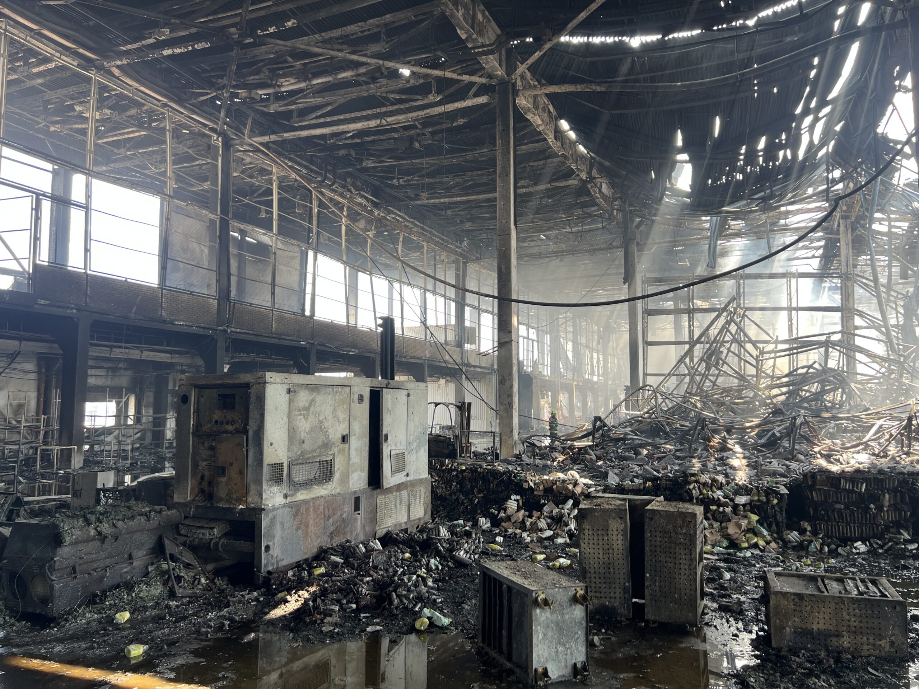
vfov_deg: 53.1
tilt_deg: +6.6
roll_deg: +0.3
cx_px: 460
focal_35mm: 26
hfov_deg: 67.3
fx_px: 690
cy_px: 344
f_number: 1.5
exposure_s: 1/121
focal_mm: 5.7
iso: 40
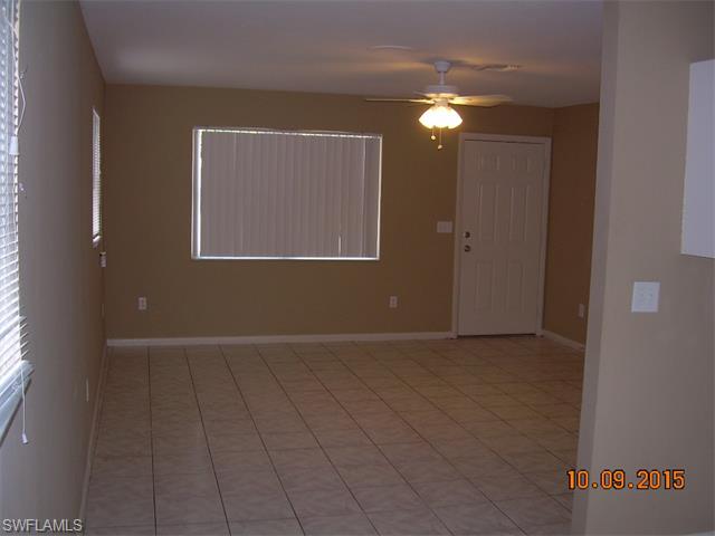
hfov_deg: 49.0
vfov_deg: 37.7
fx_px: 785
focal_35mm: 38
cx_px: 358
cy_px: 268
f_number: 2.8
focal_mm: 6.3
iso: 50
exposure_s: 1/60
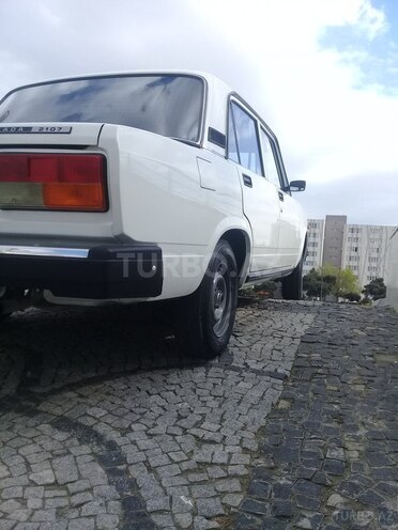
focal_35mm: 31
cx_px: 199
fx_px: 475
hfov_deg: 45.4
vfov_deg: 58.4
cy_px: 265
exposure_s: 1/1048
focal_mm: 3.3
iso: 50
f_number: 2.2
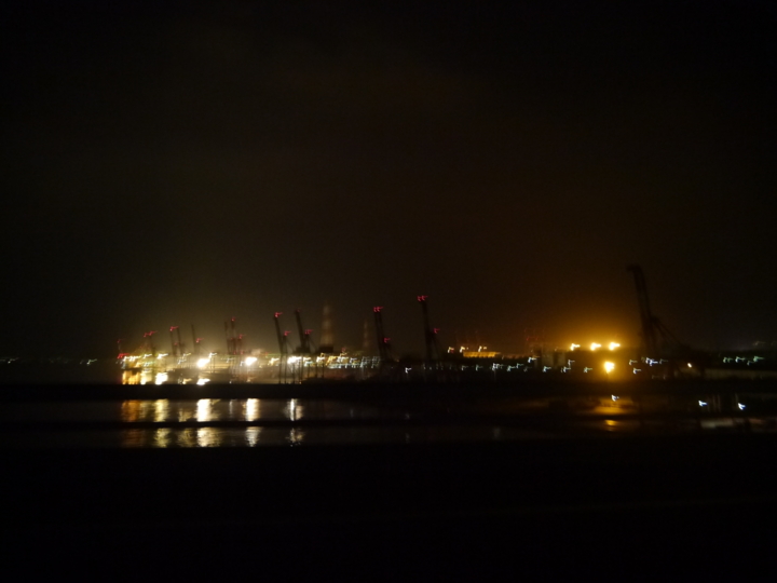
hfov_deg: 63.4
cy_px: 292
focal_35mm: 28
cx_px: 388
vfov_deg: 49.7
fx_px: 628
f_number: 3.5
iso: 1600
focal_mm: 14
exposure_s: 1/8
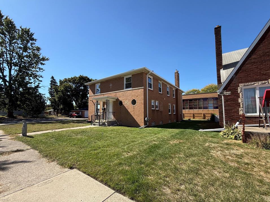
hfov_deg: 98.2
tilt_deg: +4.7
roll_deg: -0.2
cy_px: 105
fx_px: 117
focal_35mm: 15
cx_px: 136
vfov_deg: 81.7
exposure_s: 1/1087
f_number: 2.2
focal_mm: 2.22
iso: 50
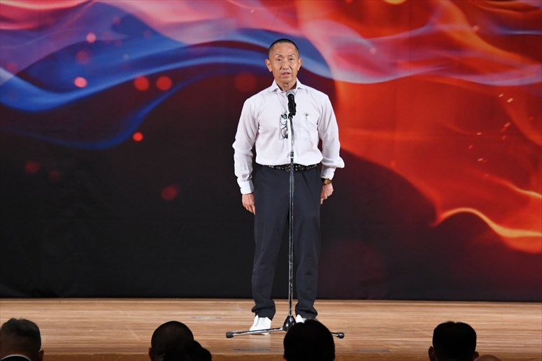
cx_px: 271
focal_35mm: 240
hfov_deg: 8.6
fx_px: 3612
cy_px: 180
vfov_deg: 5.7
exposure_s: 1/400
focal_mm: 160
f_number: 5.6
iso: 3200
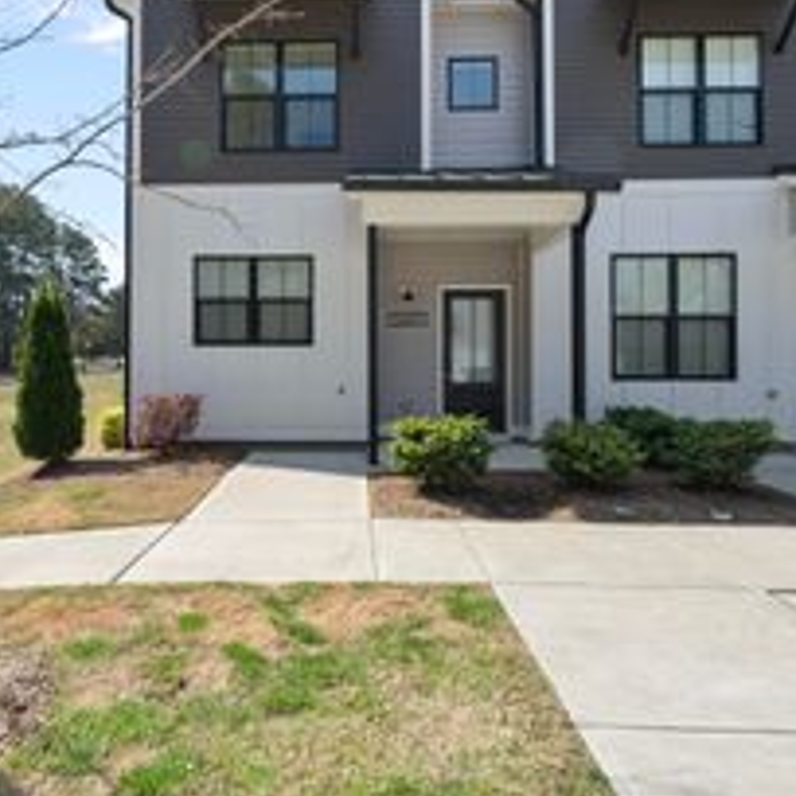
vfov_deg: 62.8
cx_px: 343
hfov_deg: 62.7
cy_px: 357
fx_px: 650
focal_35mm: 25
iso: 80
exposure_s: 1/60
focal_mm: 12
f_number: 7.1
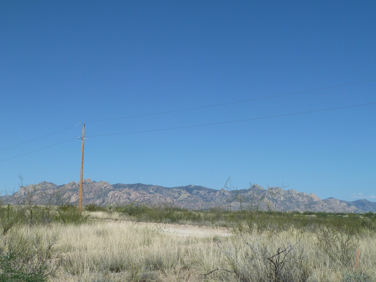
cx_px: 188
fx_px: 597
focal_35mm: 55
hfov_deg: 34.9
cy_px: 141
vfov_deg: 26.6
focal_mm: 9.1
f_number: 5.6
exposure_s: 1/500
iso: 80
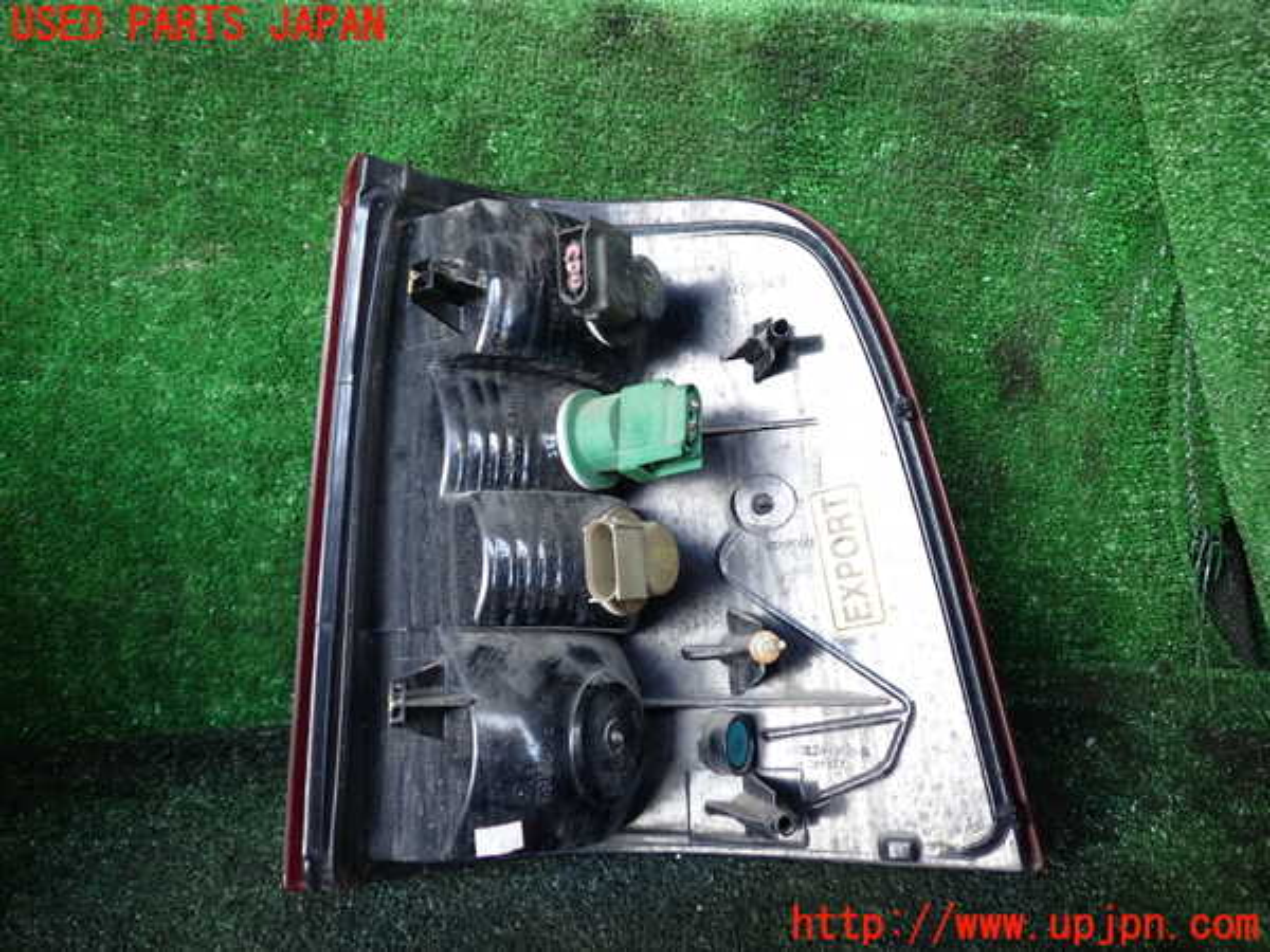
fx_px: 1101
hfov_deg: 60.0
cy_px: 476
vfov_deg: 46.8
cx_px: 635
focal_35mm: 30
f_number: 2.3
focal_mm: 5.4
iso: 160
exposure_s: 1/60
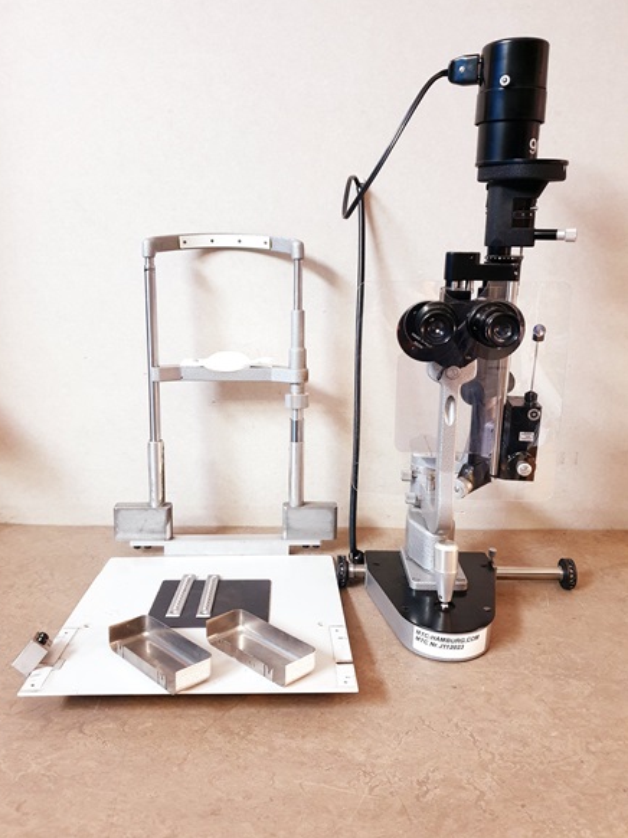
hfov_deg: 51.3
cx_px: 305
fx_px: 654
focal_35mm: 27
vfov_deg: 65.3
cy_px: 415
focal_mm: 4.3
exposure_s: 1/50
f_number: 1.5
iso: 250
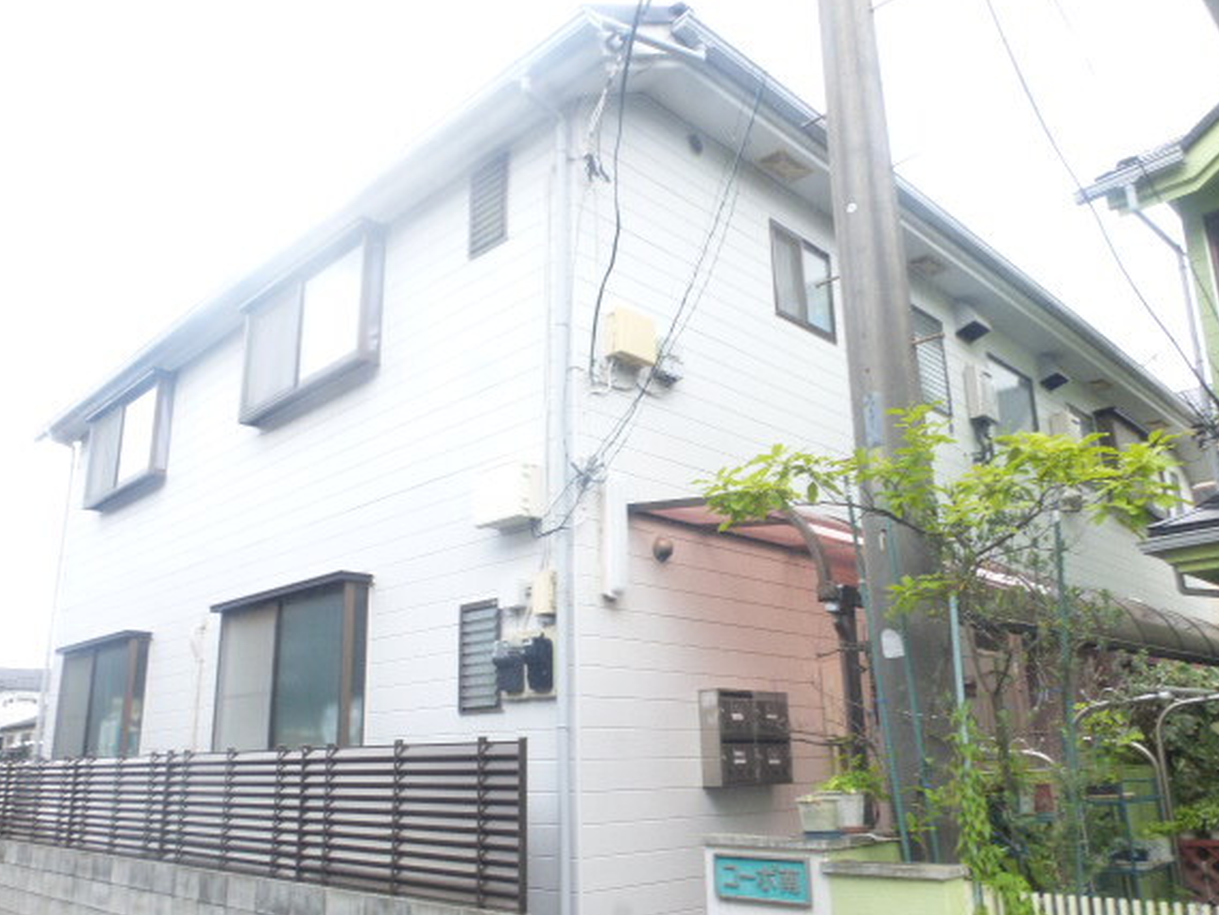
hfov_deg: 65.3
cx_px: 583
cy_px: 486
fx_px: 951
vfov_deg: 51.3
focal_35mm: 27
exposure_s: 1/60
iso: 160
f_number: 6.3
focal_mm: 4.3
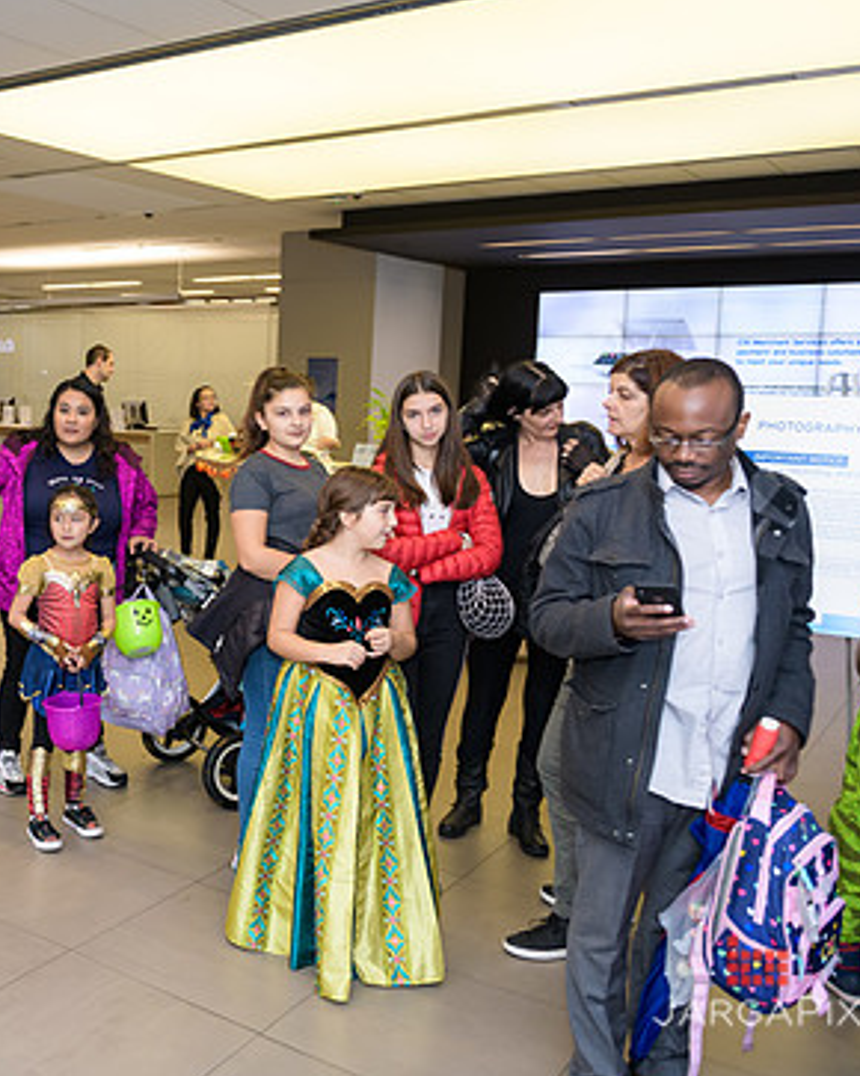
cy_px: 517
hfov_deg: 38.2
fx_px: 1146
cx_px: 77
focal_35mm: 36
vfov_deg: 50.3
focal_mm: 24
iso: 800
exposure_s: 1/125
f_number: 3.2
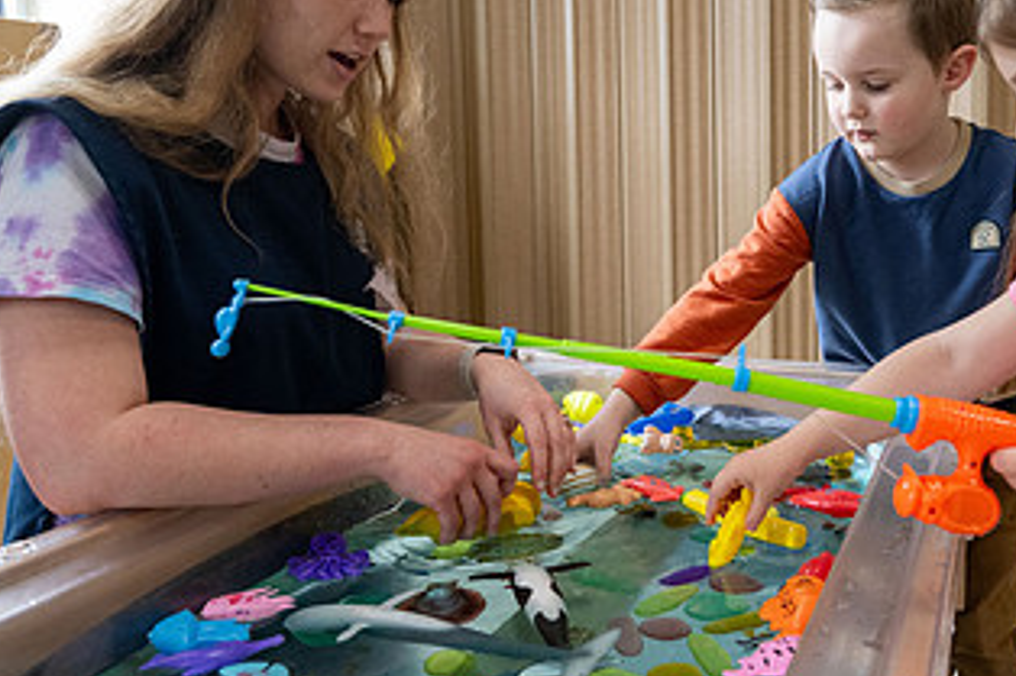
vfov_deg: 35.7
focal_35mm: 37
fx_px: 1044
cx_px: 628
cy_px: 260
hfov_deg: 51.4
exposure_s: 1/400
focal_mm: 20
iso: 2000
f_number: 4
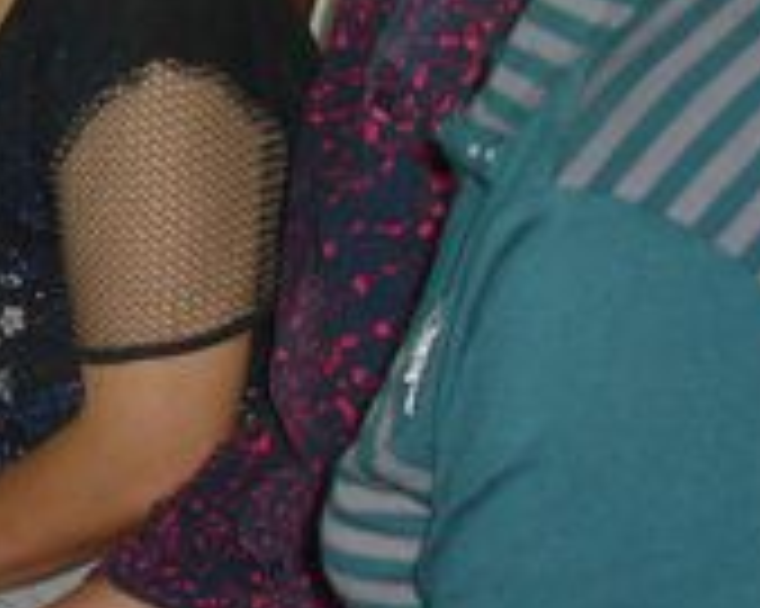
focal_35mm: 176
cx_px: -135
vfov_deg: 8.7
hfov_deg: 10.8
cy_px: 38
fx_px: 3956
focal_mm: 10.3
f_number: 3.6
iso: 200
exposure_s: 1/60
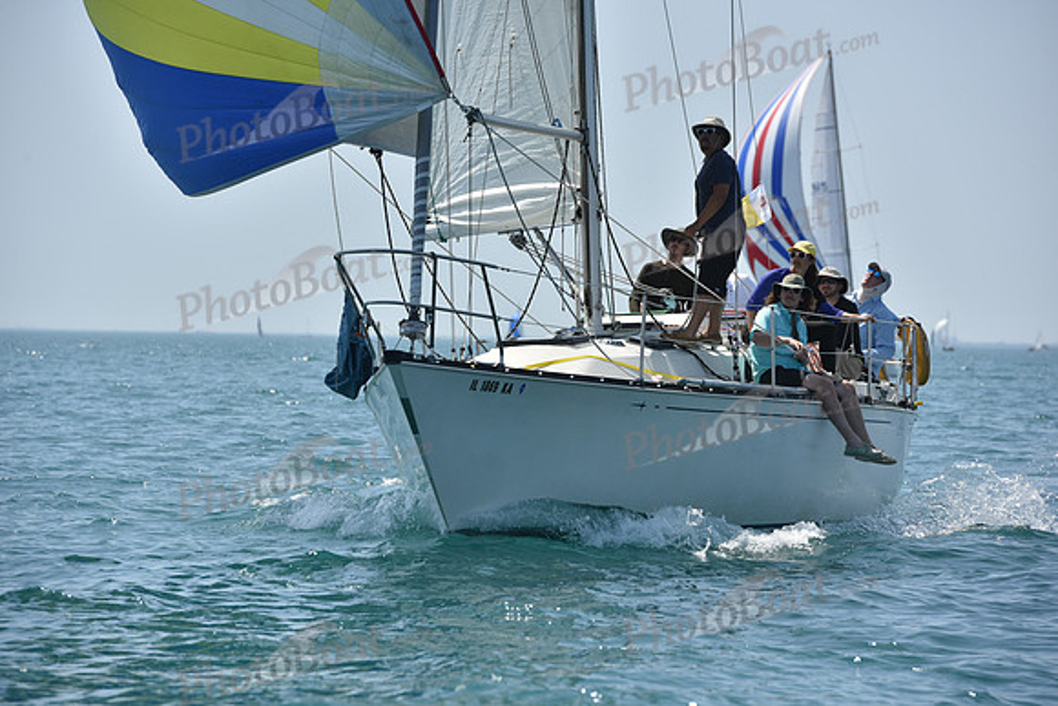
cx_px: 529
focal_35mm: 200
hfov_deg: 10.3
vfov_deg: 6.9
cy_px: 353
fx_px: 5879
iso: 250
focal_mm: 200
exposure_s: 1/1250
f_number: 8
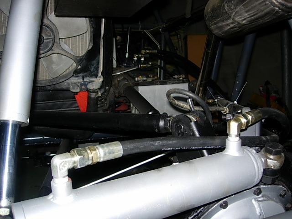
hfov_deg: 49.0
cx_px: 146
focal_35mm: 38
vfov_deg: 37.7
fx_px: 321
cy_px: 110
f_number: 2.8
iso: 79
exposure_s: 1/64
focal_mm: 7.8
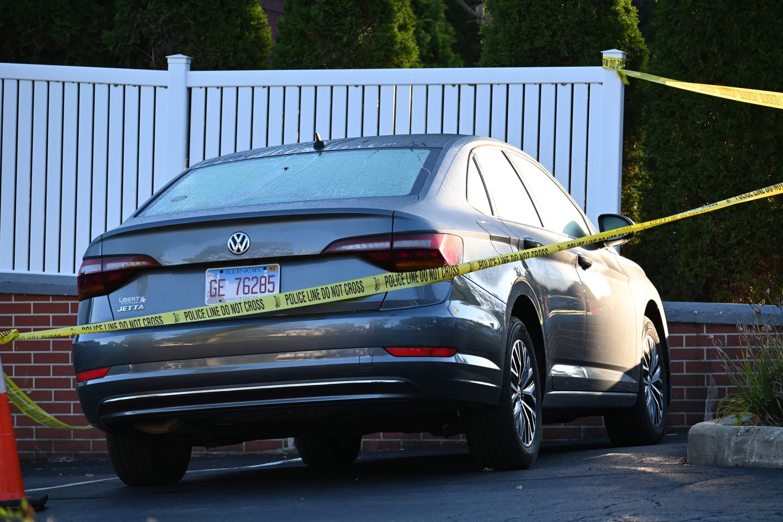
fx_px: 3589
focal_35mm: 165
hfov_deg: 12.5
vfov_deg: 8.3
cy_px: 261
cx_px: 392
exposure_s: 1/250
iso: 360
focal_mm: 110
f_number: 5
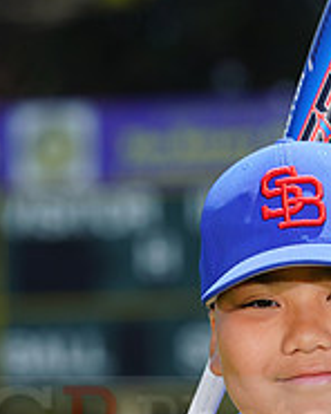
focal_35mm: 726
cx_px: 299
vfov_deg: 2.7
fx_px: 8890
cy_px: 407
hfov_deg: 2.1
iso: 100
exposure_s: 1/250
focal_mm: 247
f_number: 8
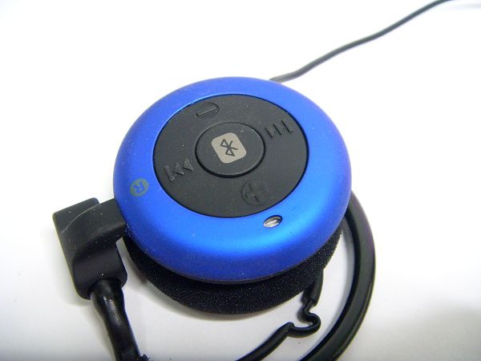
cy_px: 180
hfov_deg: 58.4
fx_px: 431
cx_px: 240
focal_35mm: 31
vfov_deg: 45.4
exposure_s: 1/15
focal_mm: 6.3
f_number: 3.5
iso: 300
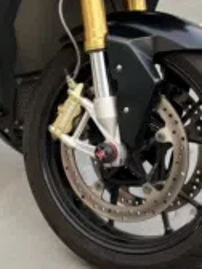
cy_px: 43
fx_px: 887
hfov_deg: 12.9
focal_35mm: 114
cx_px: 13
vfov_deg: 17.1
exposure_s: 1/726
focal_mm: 6.76
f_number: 1.78
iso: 80
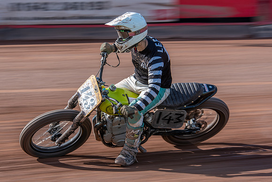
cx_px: 108
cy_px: 102
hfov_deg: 14.8
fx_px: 1044
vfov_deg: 9.9
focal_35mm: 138
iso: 100
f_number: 8
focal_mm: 112
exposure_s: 1/125
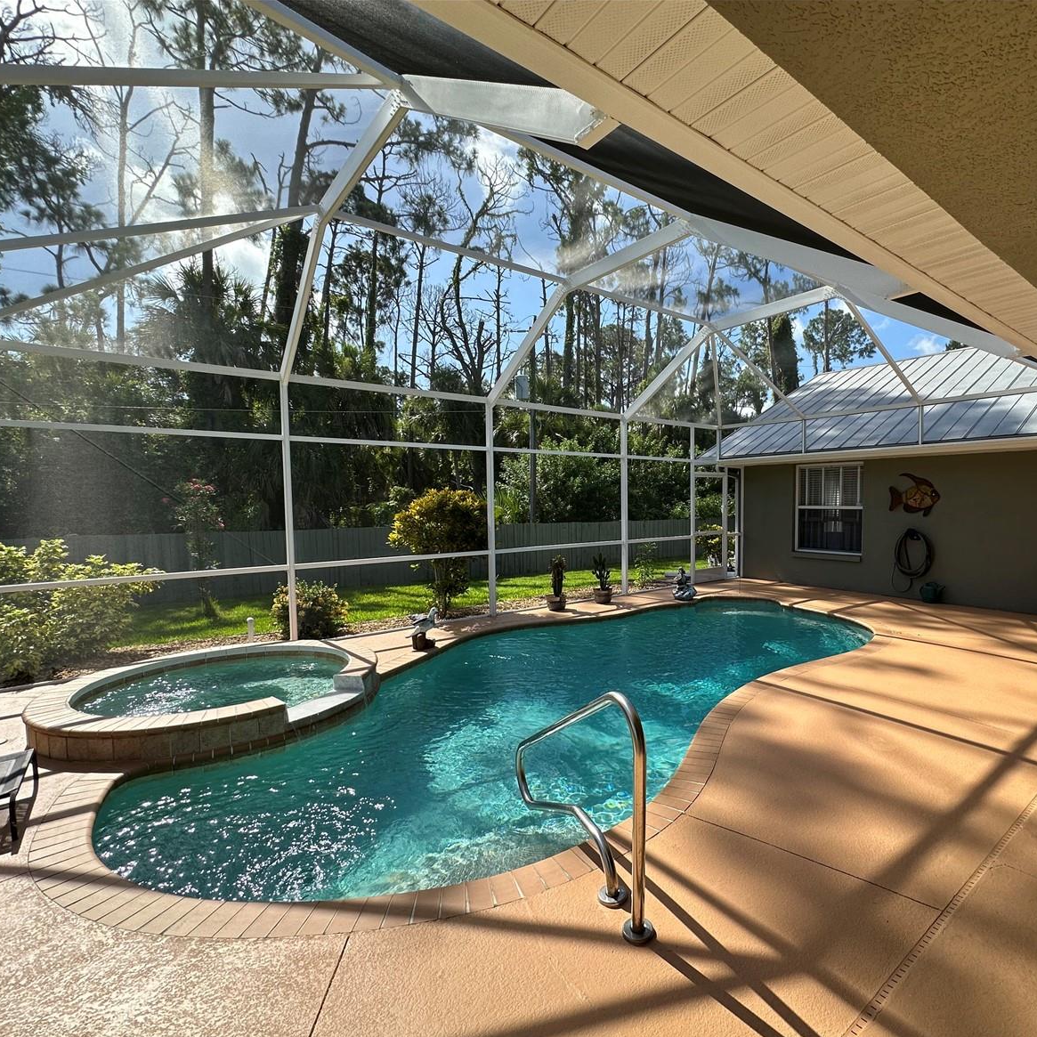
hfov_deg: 82.7
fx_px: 576
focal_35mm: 17
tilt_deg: -3.2
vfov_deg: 83.9
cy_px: 533
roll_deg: -0.8
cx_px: 632
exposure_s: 1/643
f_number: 2.2
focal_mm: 2.22
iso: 40
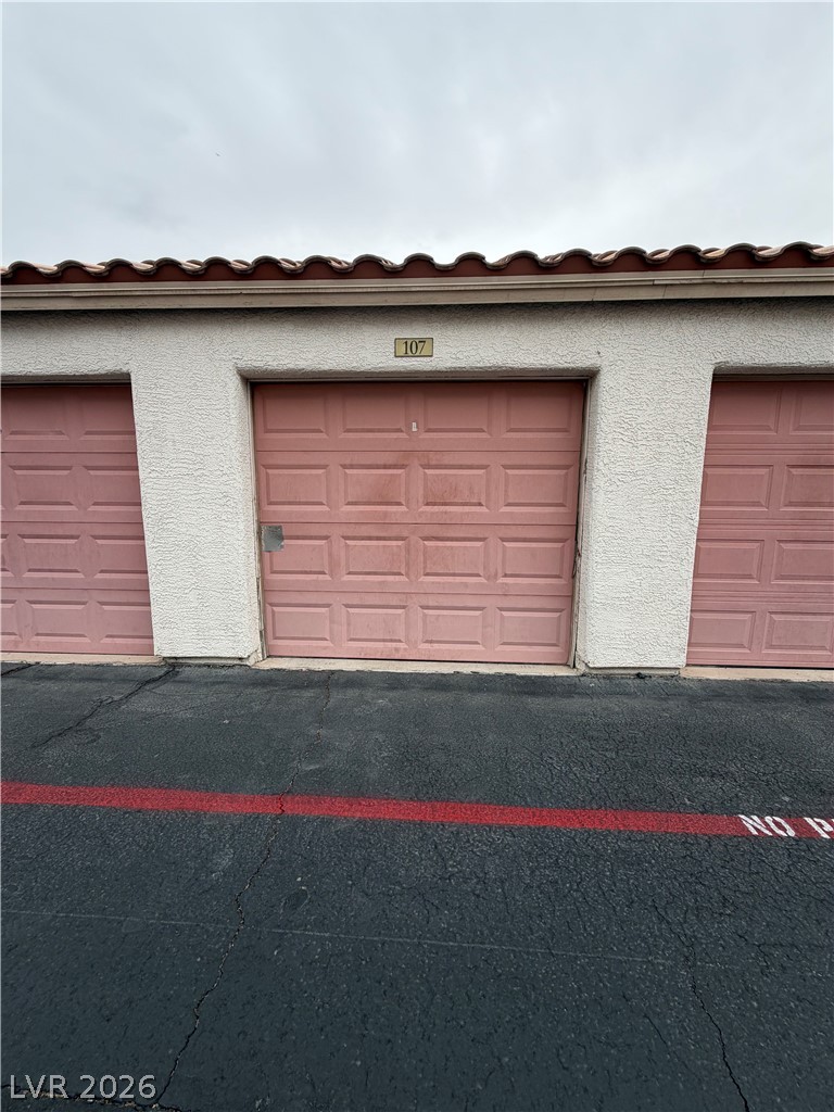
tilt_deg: -9.4
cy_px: 556
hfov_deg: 85.7
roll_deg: +1.5
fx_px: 450
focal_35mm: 14
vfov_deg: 102.1
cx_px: 417
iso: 32
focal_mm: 2.22
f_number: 2.2
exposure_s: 1/770
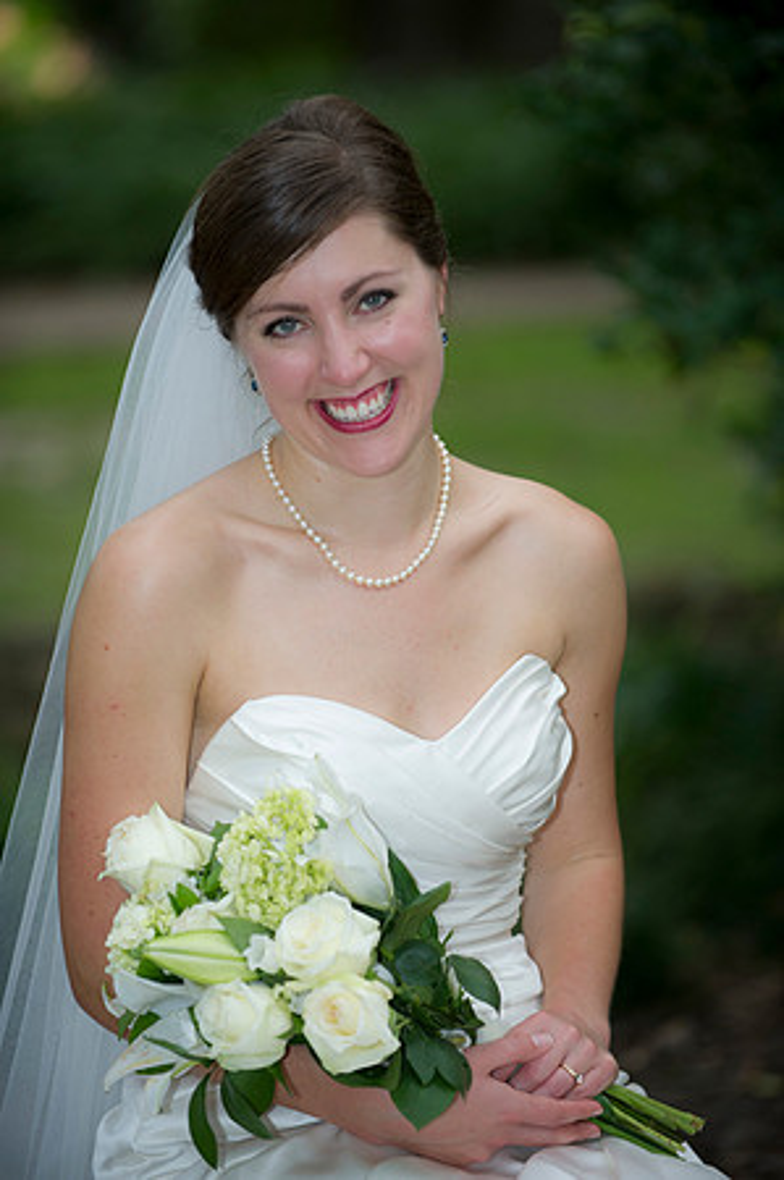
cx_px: 392
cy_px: 590
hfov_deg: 8.8
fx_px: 5075
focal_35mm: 155
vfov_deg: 13.3
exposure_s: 1/200
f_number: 2.8
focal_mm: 155
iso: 400
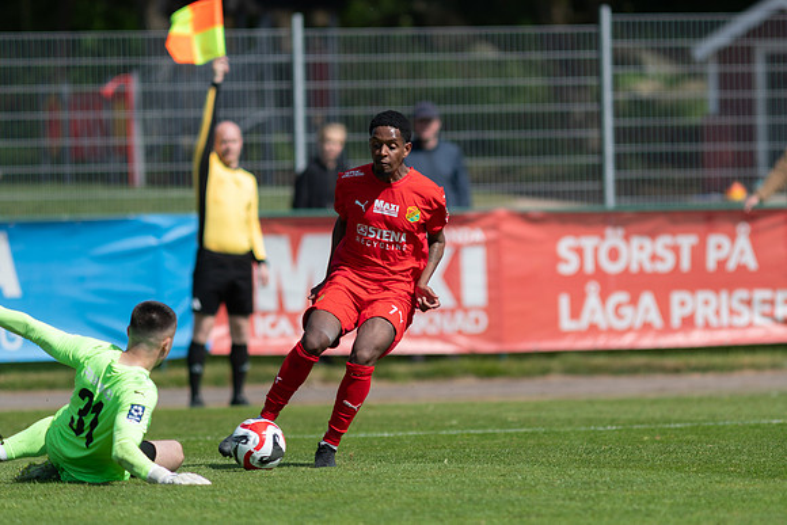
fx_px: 9950
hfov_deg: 4.5
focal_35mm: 455
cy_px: 262
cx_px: 394
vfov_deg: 3.0
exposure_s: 1/2000
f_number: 3.2
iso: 100
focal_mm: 300
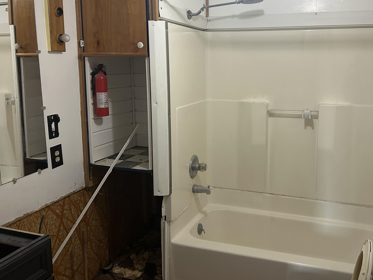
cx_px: 231
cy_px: 113
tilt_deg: -7.8
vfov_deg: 42.7
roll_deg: +1.3
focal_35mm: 33
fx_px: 356
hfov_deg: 54.8
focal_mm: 5.7
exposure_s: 1/60
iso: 250
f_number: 1.5
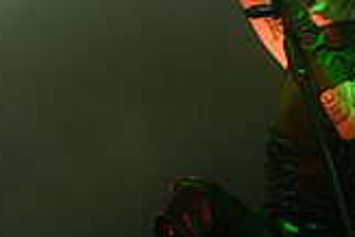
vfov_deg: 10.1
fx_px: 1332
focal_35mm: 135
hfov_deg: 15.2
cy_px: 21
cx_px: 128
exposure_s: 1/500
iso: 1250
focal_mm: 38
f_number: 4
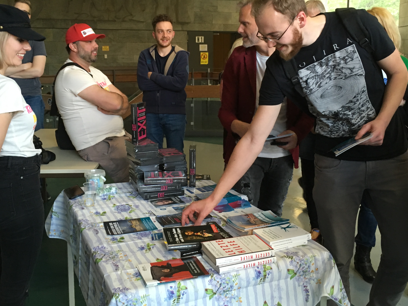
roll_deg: +1.2
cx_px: 201
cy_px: 121
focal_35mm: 39
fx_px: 460
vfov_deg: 36.7
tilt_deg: -8.5
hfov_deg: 47.9
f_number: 2.2
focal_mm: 4.15
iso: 160
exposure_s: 1/33
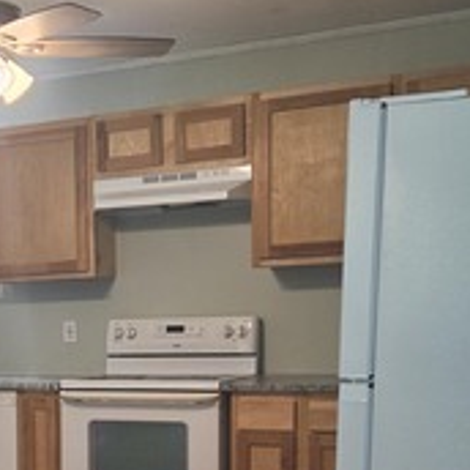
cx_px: -87
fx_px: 1214
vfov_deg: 21.2
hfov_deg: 20.6
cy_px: 460
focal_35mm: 79
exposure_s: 1/120
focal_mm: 5.4
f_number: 1.8
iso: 100
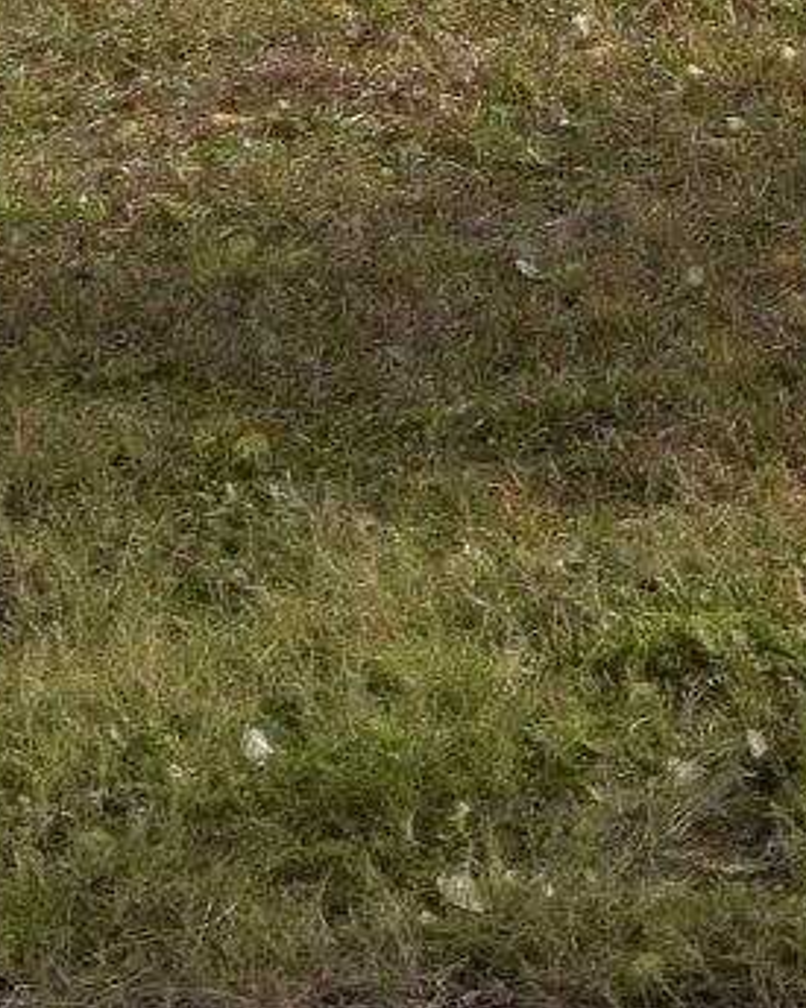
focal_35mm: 275
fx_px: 8204
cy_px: -1093
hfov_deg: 5.0
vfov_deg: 6.8
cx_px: 3192
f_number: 10
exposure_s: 1/200
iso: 100
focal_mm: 28
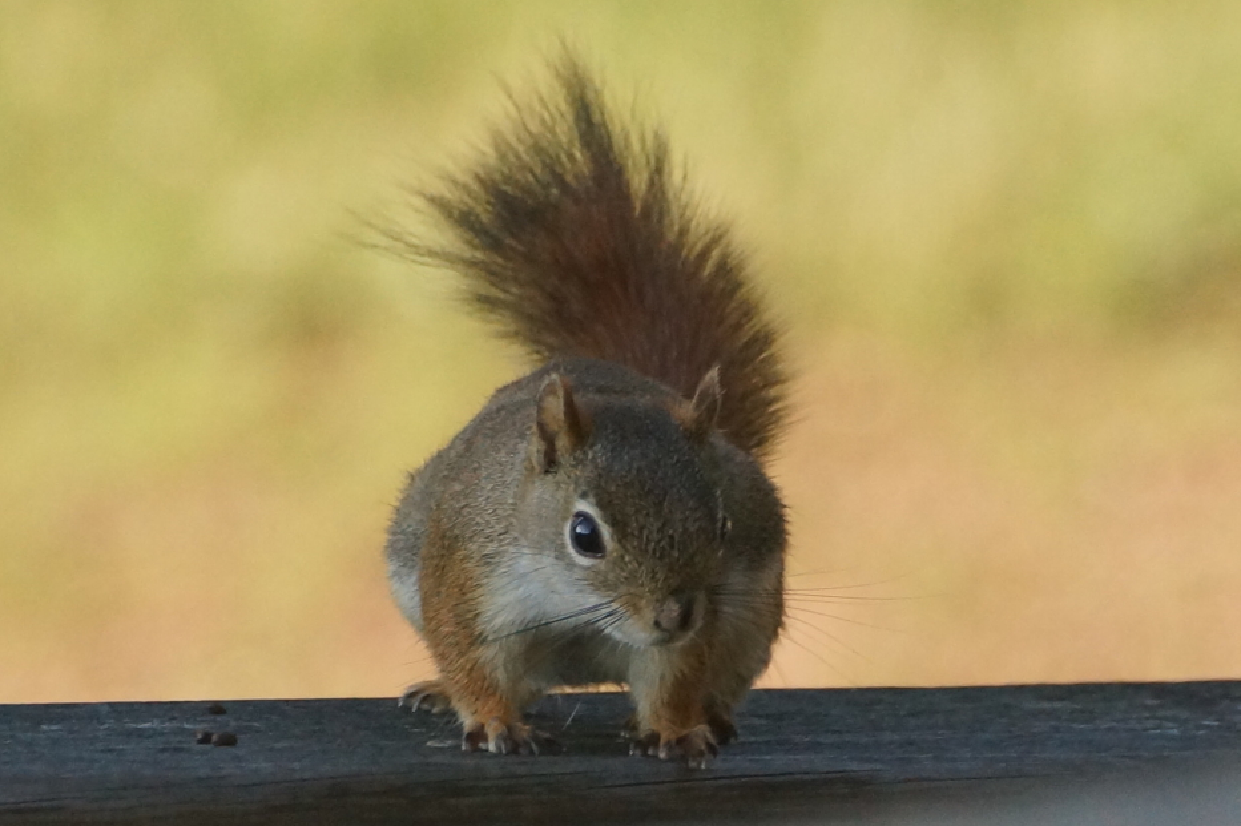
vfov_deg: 3.4
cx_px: 577
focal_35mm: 402
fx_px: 13850
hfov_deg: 5.1
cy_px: 416
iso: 1000
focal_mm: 250
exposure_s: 1/400
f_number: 6.3
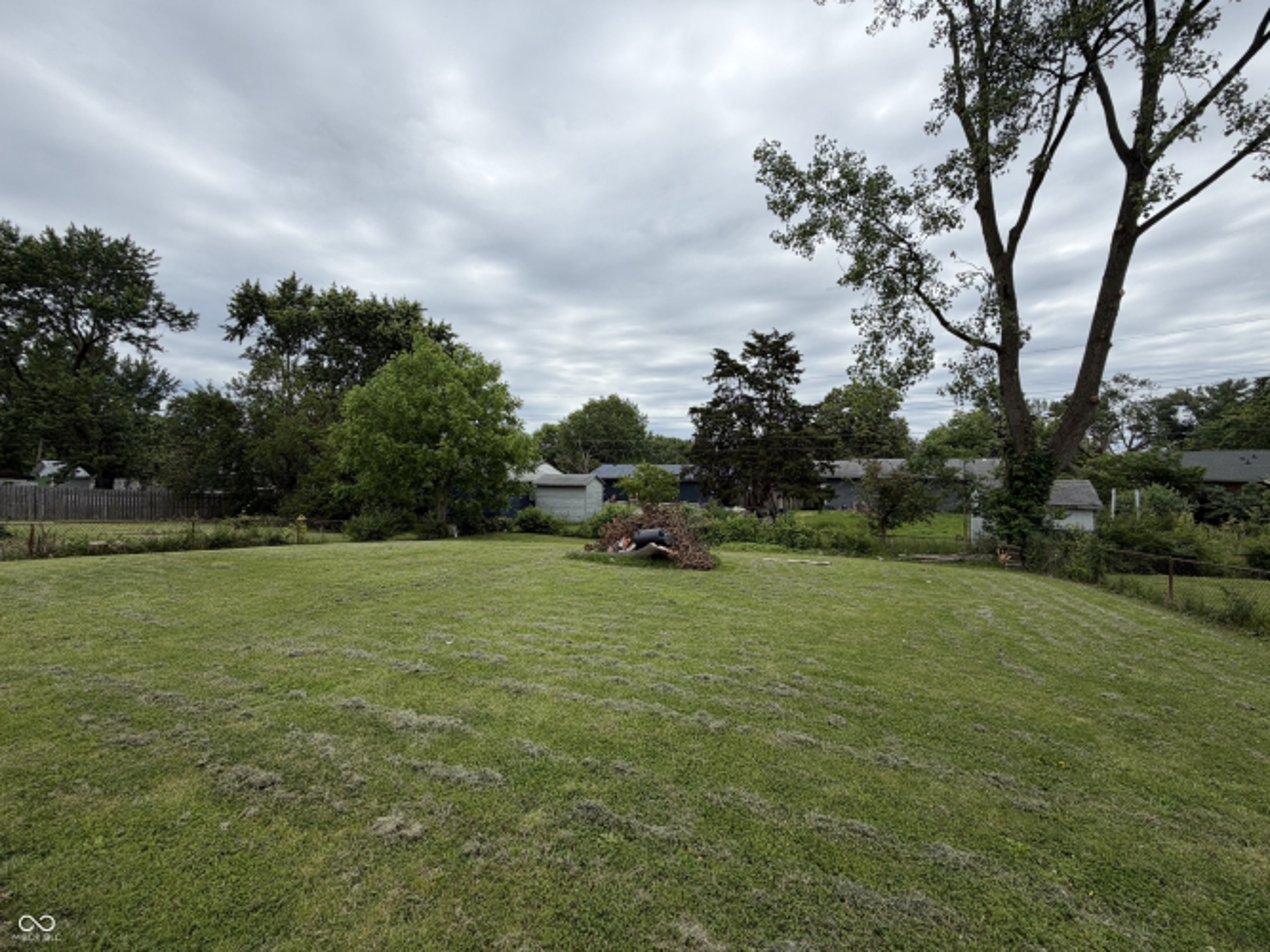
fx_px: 514
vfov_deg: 85.7
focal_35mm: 14
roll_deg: -0.1
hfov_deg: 102.1
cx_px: 635
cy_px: 476
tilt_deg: +0.9
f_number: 2.2
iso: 20
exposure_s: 1/1001
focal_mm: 2.22
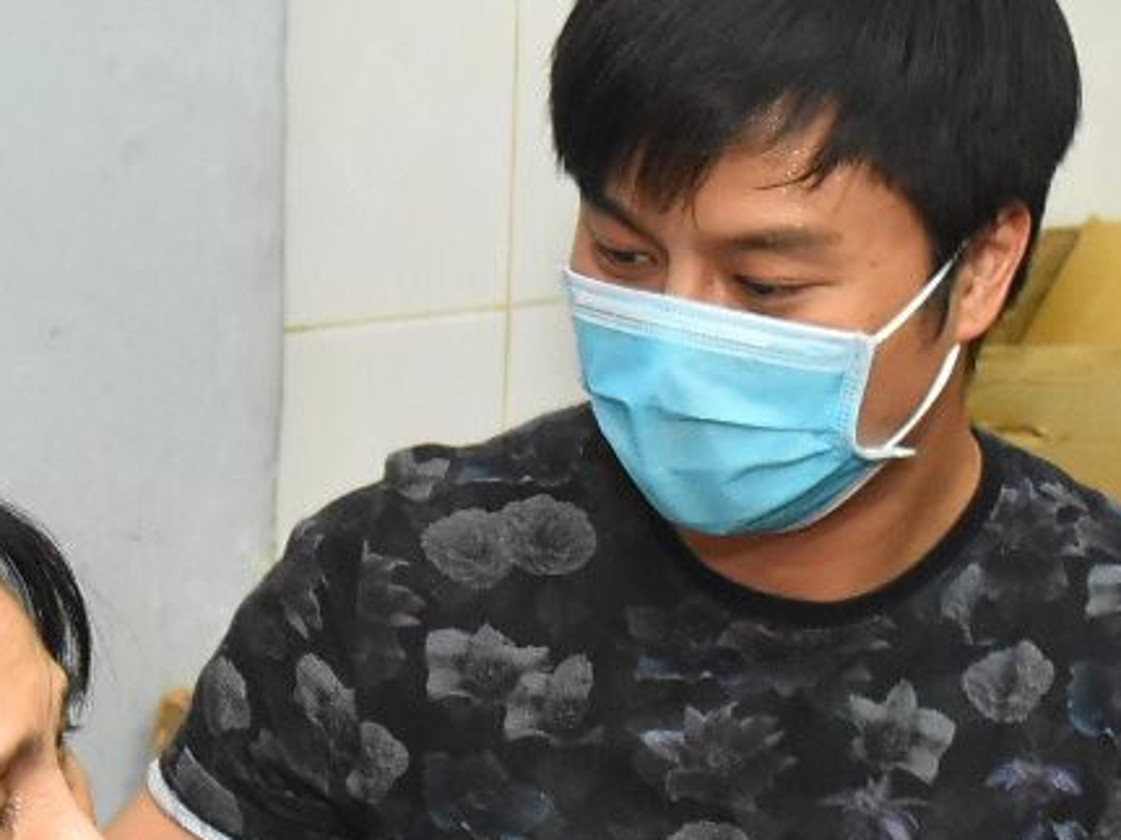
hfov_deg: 14.0
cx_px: 559
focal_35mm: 141
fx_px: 4565
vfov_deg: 10.4
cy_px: 884
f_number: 3.8
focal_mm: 26
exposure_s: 1/160
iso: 3200
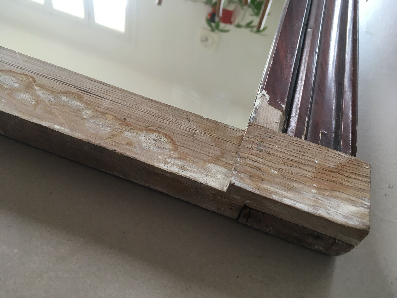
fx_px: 333
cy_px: 149
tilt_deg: -51.2
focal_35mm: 29
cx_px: 198
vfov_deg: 48.2
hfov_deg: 61.7
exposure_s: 1/33
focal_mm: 4.15
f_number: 2.2
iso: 64
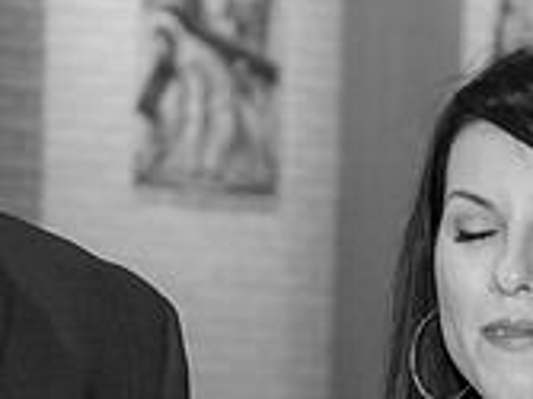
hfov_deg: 9.3
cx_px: 335
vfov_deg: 6.9
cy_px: 485
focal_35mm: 213
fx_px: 3277
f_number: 4
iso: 1000
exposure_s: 1/100
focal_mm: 56
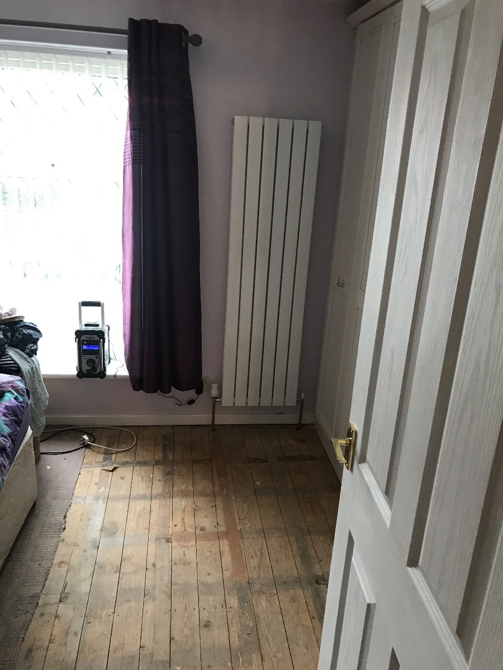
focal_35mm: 28
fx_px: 542
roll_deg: -3.2
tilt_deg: -18.1
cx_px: 252
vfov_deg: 63.4
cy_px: 335
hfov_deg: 49.7
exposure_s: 1/25
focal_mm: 3.99
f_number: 1.8
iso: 40
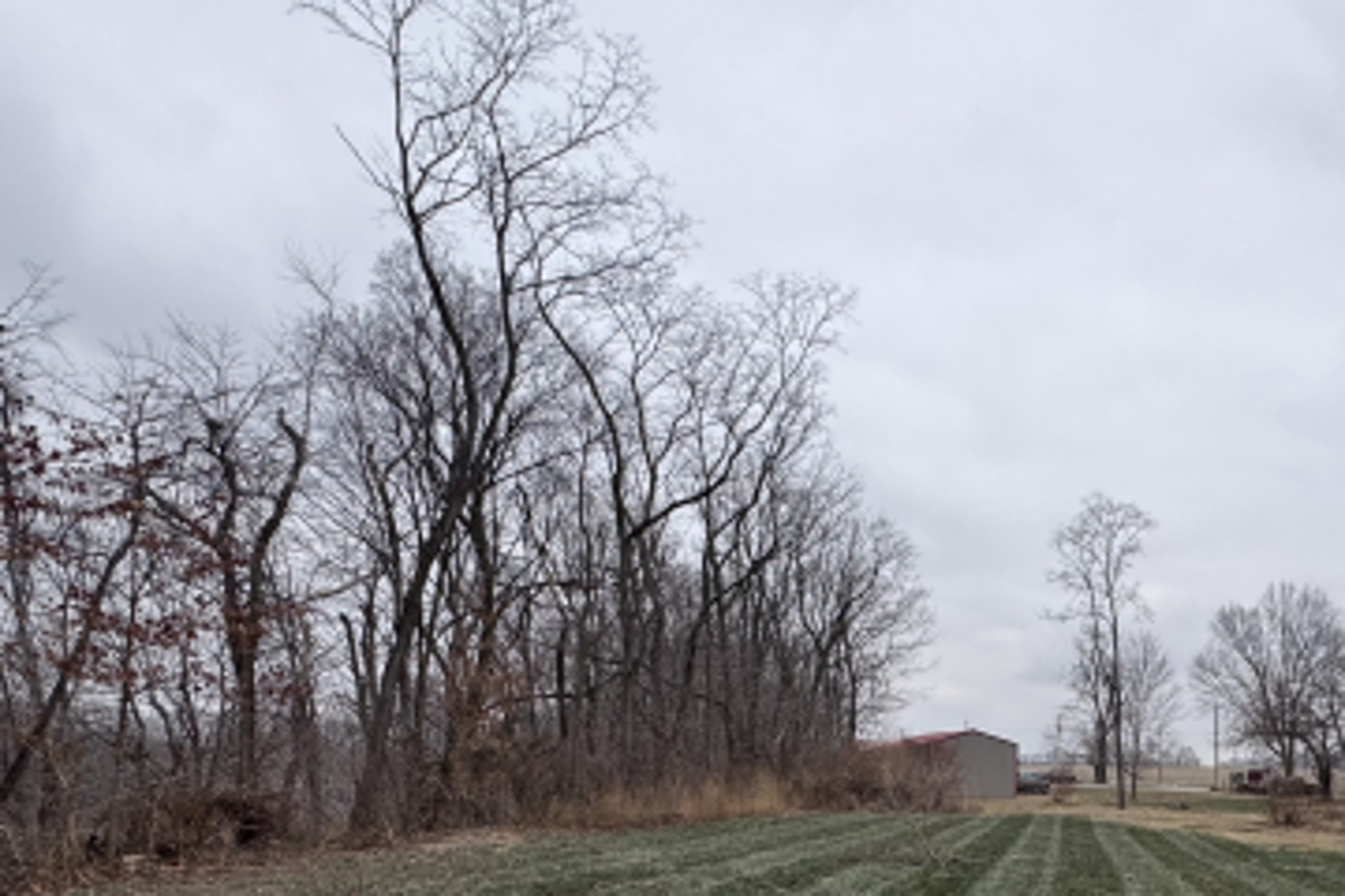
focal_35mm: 27
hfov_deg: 65.5
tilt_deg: +2.5
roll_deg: -1.2
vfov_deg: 45.4
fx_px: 1009
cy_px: 721
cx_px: 902
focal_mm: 2.22
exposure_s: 1/313
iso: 40
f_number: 2.2
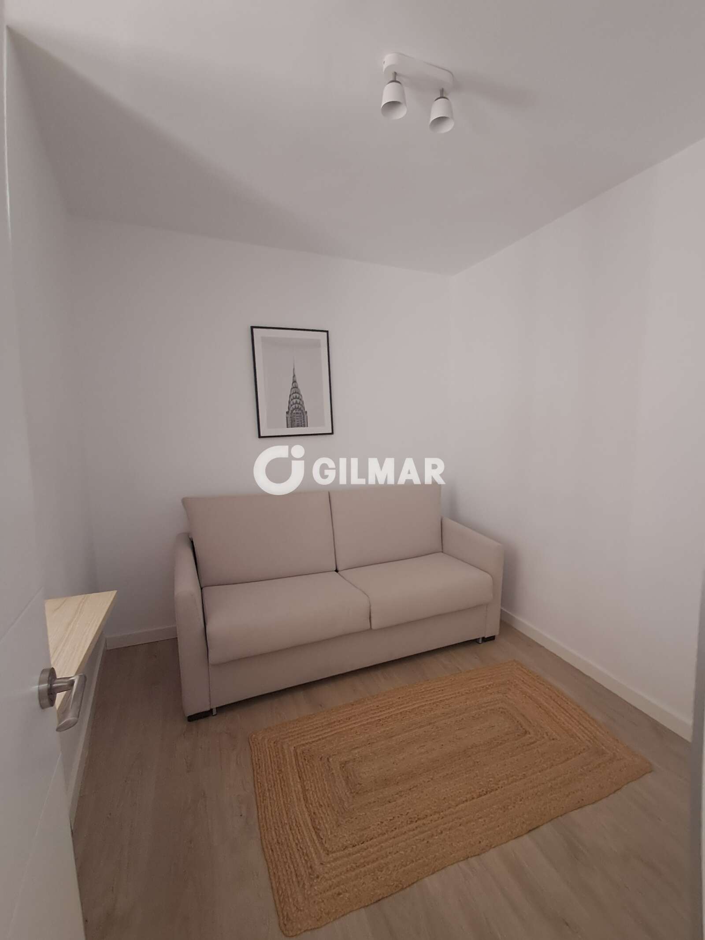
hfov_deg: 78.1
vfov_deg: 94.5
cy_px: 470
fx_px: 434
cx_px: 352
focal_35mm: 16
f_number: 2.2
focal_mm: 1.64
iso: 200
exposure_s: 1/25
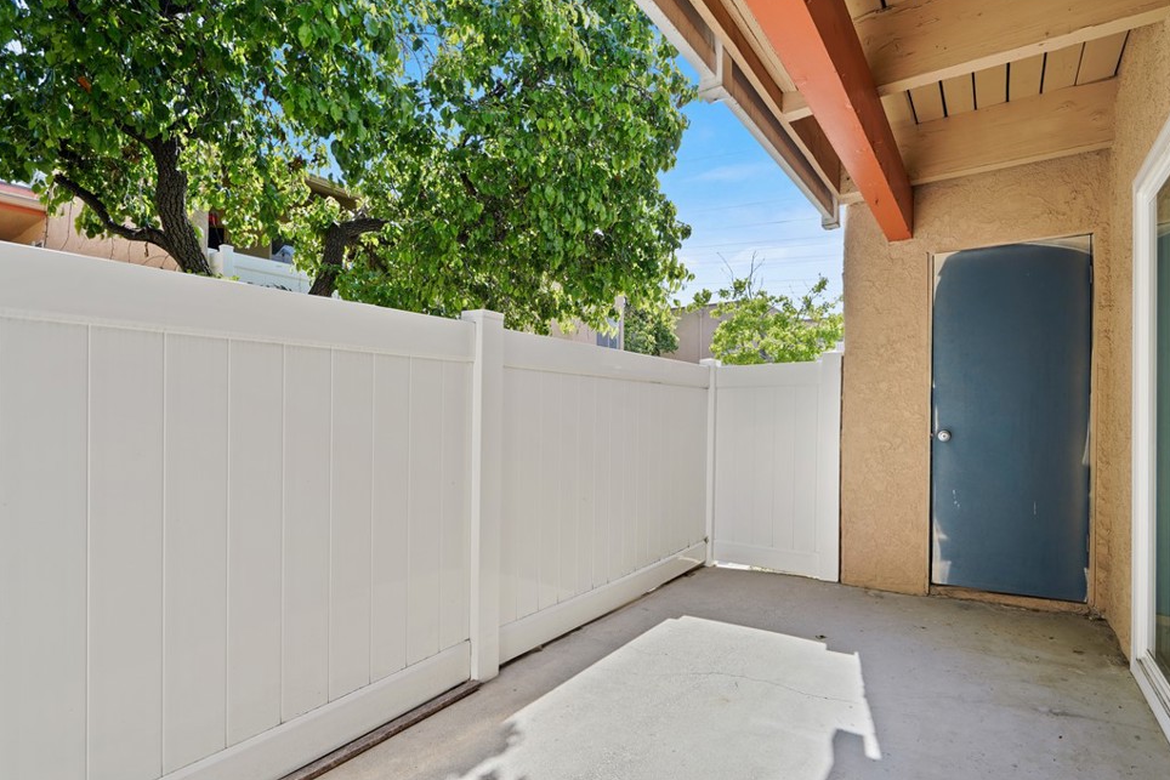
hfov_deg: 93.2
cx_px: 612
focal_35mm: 17
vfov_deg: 70.4
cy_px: 400
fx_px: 553
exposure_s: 1/40
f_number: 7.1
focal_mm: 16
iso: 100
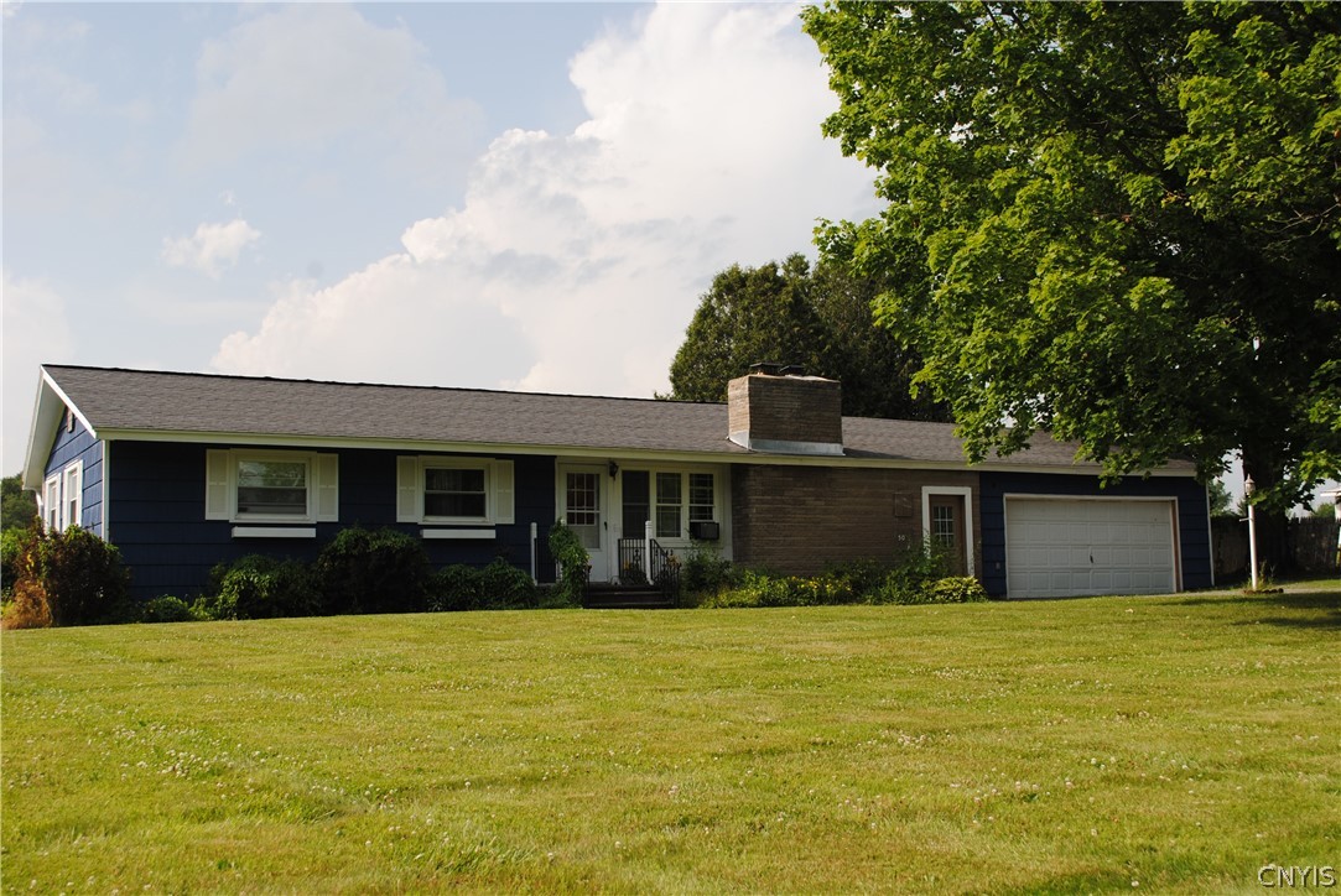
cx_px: 670
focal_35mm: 39
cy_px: 448
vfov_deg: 34.3
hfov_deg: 49.5
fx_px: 1454
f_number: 8
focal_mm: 26
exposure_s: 1/200
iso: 100
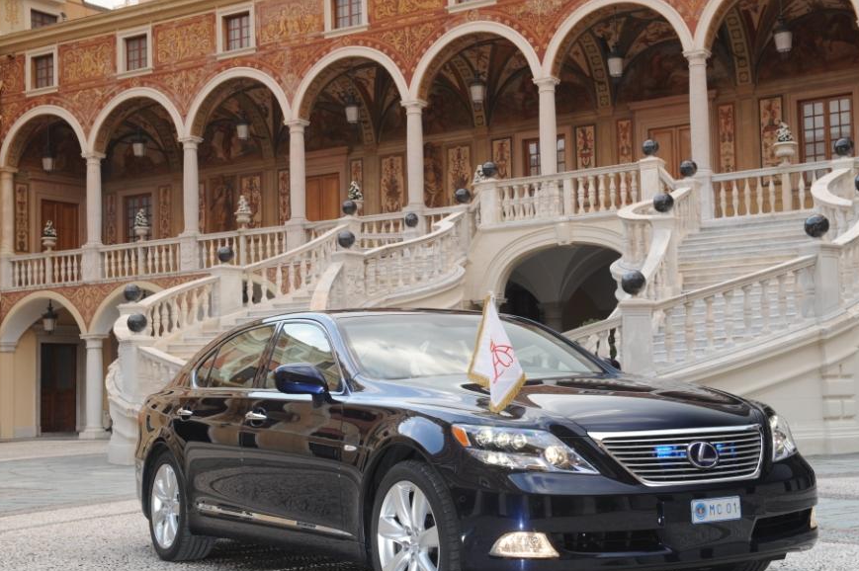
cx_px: 459
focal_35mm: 53
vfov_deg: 25.5
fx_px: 1264
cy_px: 304
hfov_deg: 37.5
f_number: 7.1
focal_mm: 45
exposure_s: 1/25
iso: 400
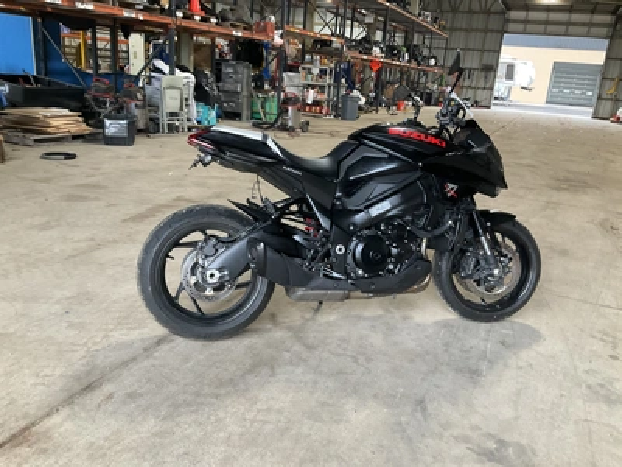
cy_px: 234
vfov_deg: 48.2
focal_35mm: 29
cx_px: 311
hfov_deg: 61.7
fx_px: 521
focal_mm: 3
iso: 160
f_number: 1.8
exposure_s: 1/60
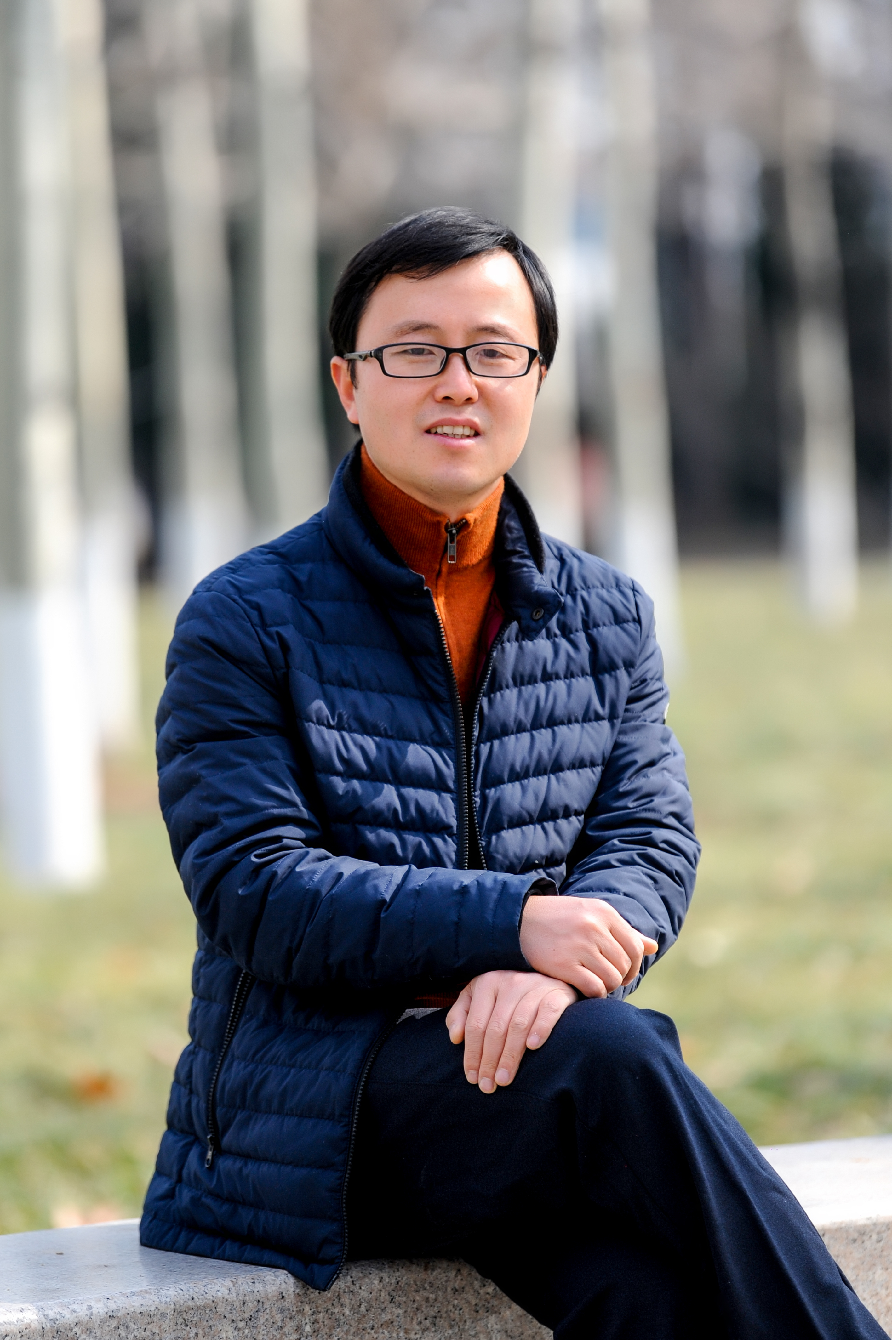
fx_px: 5954
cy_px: 670
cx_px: 446
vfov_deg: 12.8
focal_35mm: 160
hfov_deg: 8.6
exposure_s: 1/1600
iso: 400
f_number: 2.8
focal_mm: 160
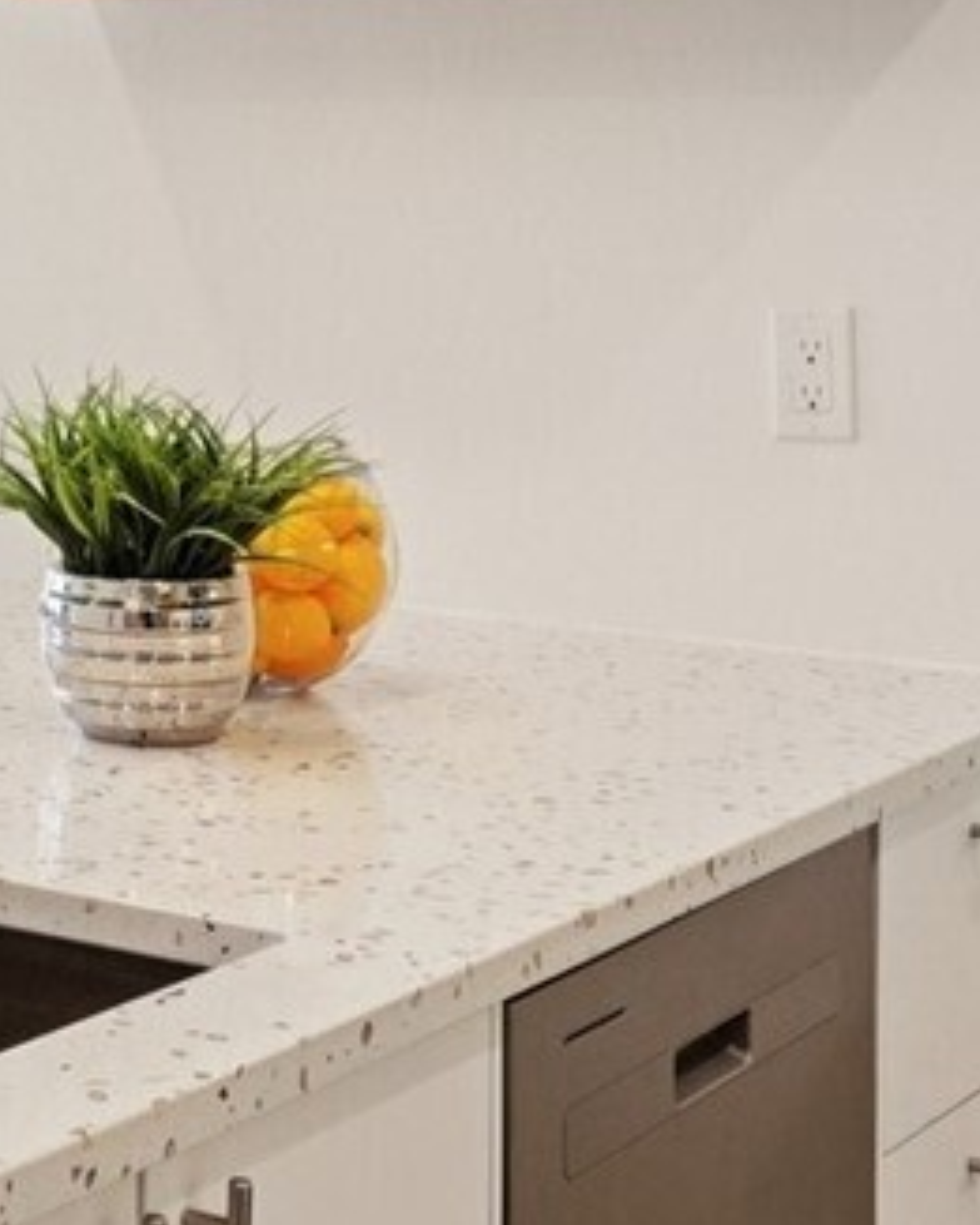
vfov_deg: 22.6
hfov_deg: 16.1
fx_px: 3008
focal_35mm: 83
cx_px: -693
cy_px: 178
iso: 400
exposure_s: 1/90
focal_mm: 17
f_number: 8
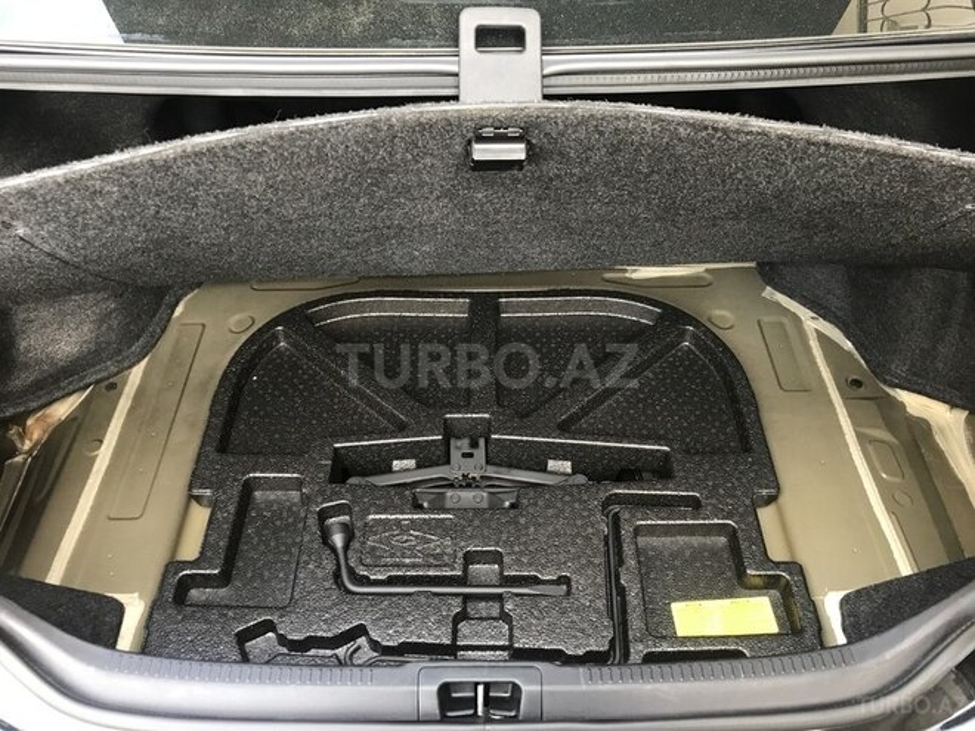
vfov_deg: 49.7
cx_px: 488
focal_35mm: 28
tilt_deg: -46.3
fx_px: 789
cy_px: 366
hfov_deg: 63.4
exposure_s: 1/33
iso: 32
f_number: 1.8
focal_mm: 3.99
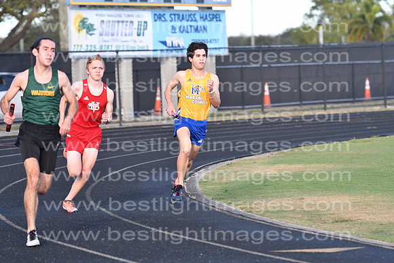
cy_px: 132
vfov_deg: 6.8
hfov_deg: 10.2
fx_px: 2217
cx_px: 197
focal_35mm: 202
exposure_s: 1/2500
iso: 1000
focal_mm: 135
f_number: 4
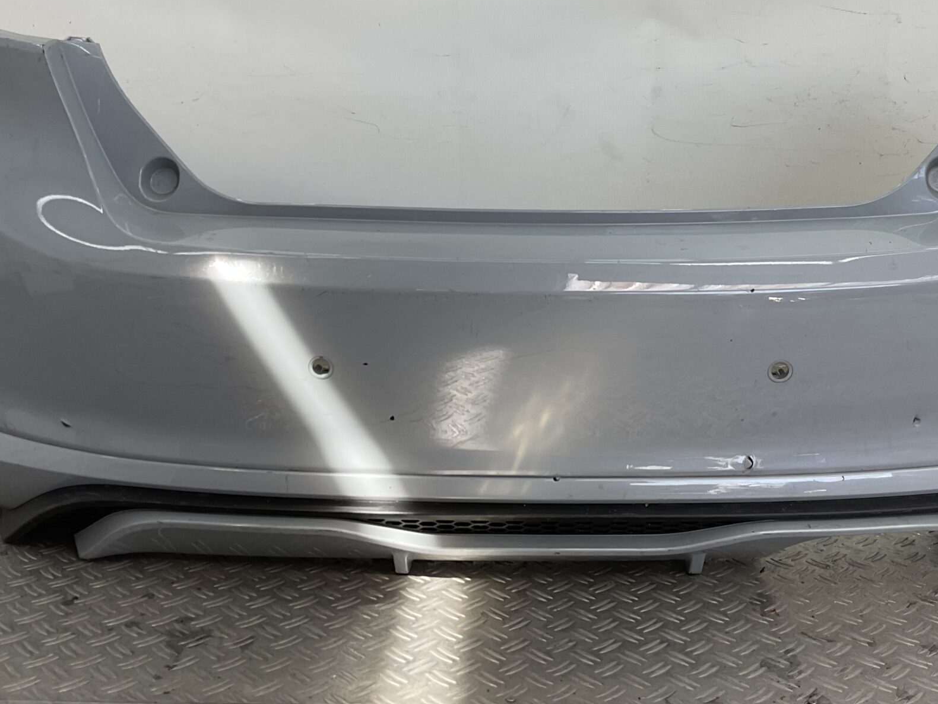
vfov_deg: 30.3
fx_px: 1274
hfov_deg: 40.4
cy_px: 172
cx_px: 532
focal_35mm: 47
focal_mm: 3
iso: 16
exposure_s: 1/215
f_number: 1.8
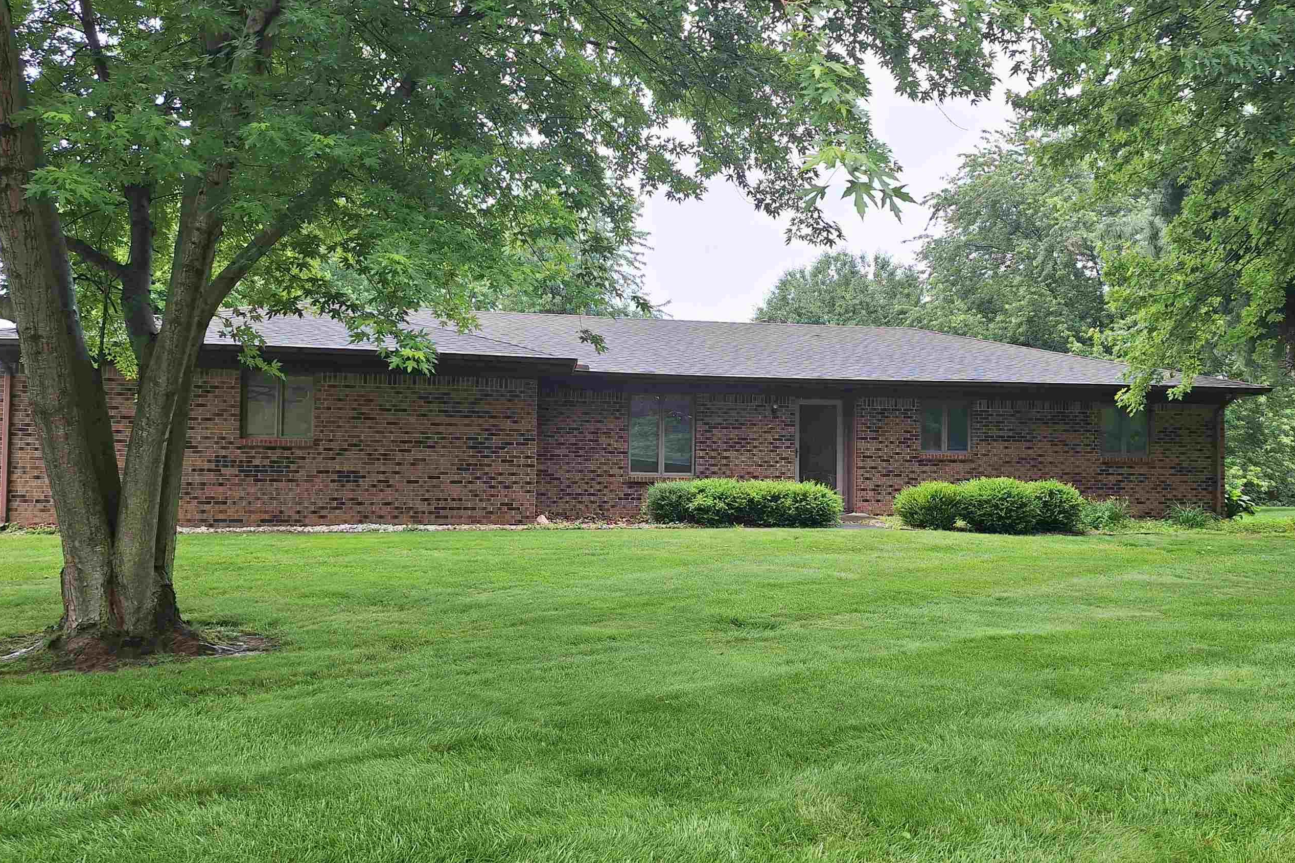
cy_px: 450
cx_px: 754
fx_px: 1043
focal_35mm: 29
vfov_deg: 44.9
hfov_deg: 63.3
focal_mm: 5.54
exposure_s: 1/335
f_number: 1.8
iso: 40
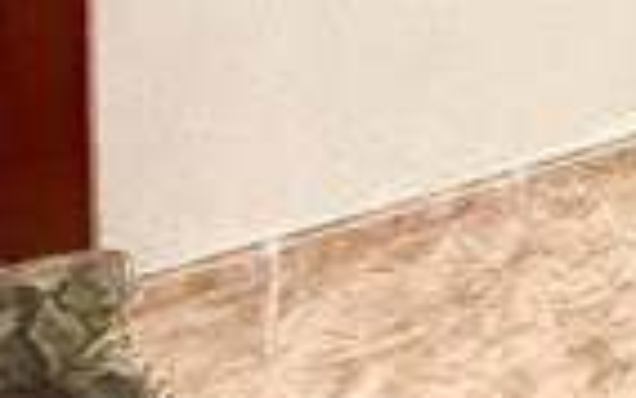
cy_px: -465
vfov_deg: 14.8
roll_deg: +0.5
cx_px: 1111
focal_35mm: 67
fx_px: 1162
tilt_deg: -0.4
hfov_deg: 21.5
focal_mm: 2.22
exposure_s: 1/60
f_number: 2.2
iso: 640
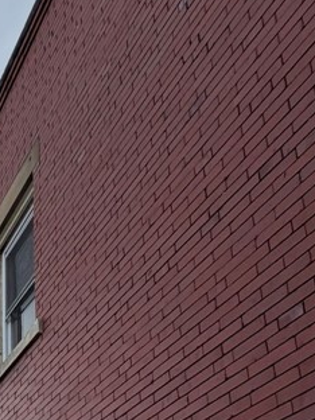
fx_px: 558
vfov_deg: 29.9
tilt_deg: +14.6
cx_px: -170
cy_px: 584
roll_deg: -3.8
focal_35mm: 46
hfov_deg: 24.1
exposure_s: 1/770
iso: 40
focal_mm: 2.22
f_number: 2.2
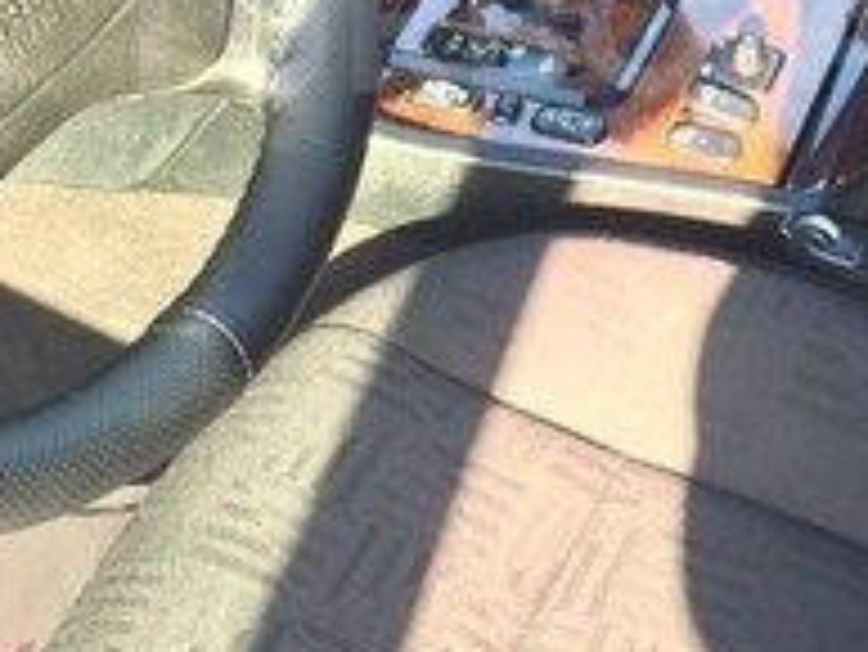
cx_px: 562
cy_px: 25
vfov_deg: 14.7
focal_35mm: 99
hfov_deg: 19.8
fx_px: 2484
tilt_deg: -41.9
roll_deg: +7.1
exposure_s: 1/33
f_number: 2.2
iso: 32
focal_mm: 4.15
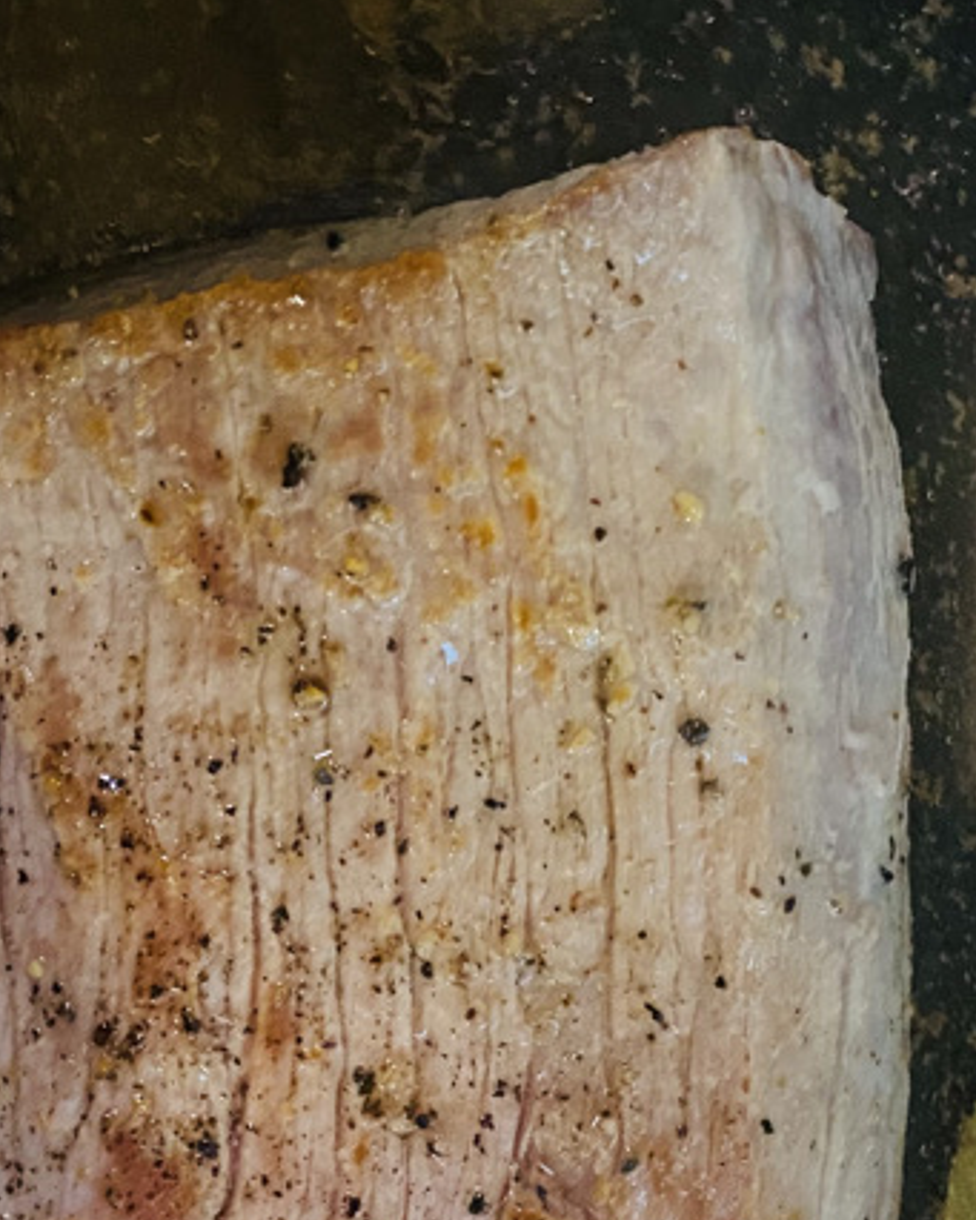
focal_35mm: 61
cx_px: 587
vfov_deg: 29.8
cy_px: 1077
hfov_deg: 24.9
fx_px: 2202
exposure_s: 1/30
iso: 1000
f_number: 1.8
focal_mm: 4.25
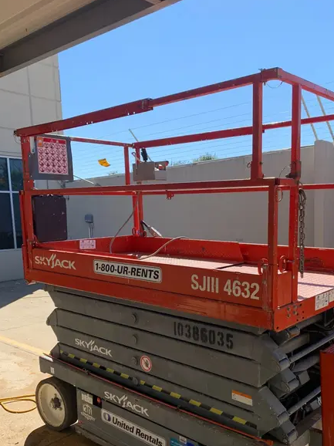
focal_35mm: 33
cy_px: 277
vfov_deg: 54.8
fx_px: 425
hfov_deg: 42.7
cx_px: 198
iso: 25
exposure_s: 1/1748
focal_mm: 4.25
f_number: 1.8
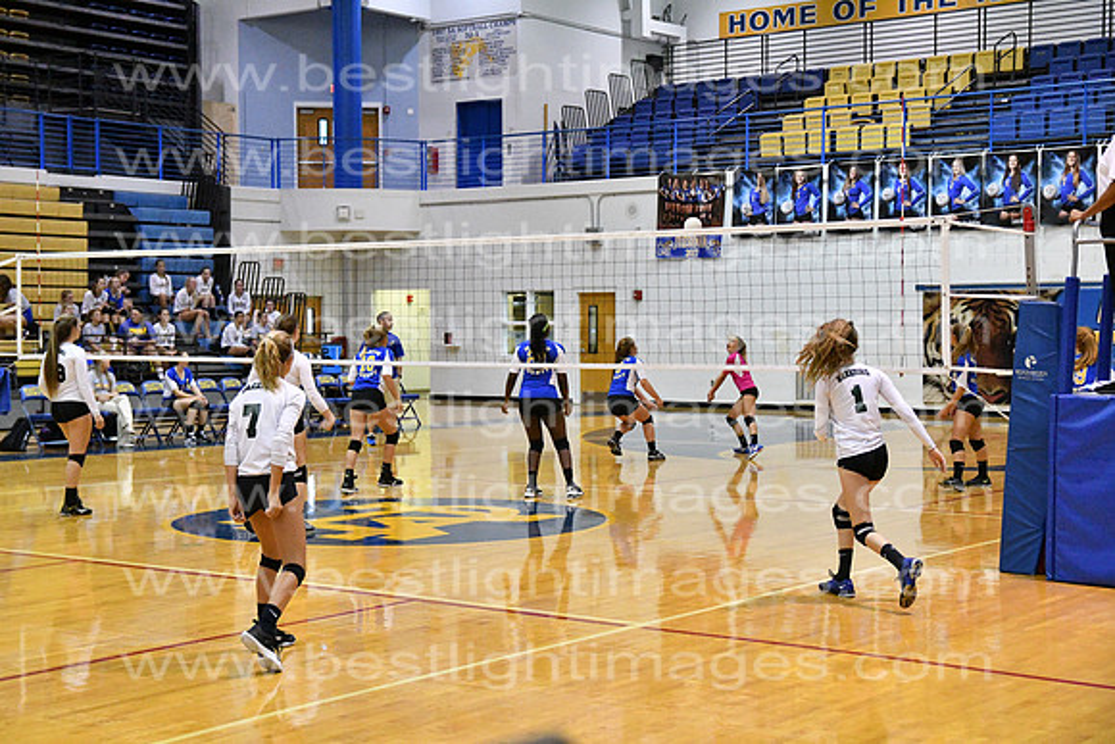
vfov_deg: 23.8
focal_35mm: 57
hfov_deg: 35.0
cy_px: 372
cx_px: 558
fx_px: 1766
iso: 8000
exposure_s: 1/640
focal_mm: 38
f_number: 3.5
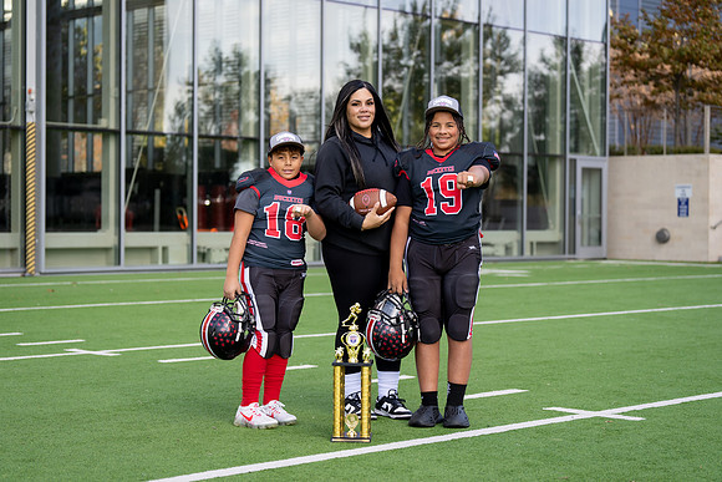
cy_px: 241
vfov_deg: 19.5
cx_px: 361
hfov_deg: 28.8
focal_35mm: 70
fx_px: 1404
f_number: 2.8
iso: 100
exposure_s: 1/400
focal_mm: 70
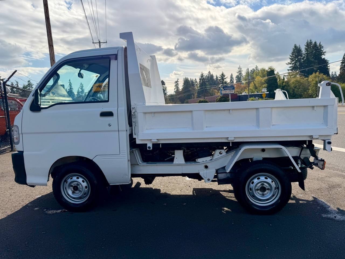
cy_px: 130
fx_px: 239
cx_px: 172
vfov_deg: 56.8
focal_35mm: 24
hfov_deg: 71.6
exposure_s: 1/6711
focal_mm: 6.76
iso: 80
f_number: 1.78
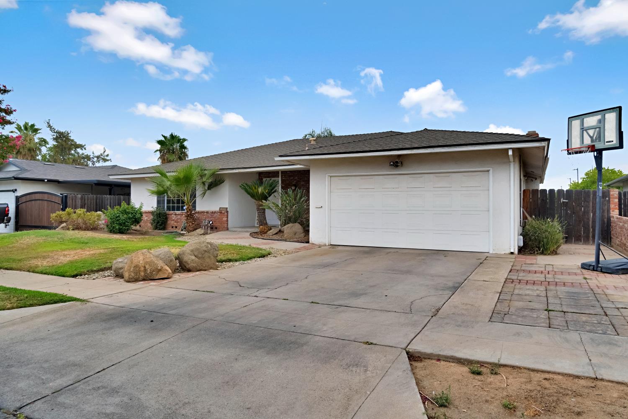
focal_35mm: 24
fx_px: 419
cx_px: 314
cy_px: 210
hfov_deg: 73.7
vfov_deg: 53.1
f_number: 8
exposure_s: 1/400
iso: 400
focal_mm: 16
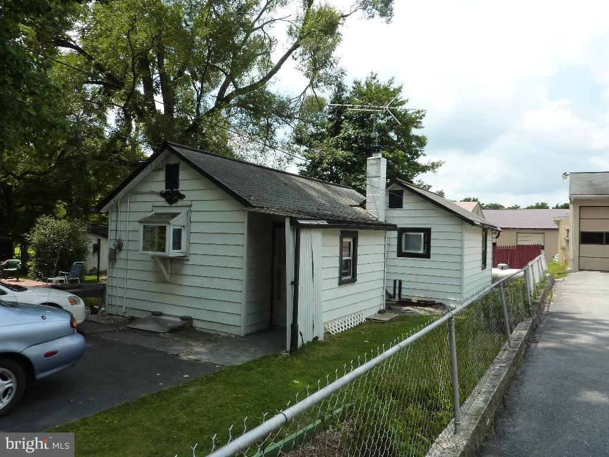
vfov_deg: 54.9
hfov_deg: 69.4
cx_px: 304
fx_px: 440
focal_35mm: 25
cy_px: 228
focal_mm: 4.1
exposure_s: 1/400
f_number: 4
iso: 125
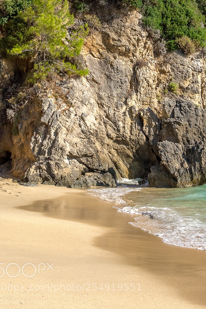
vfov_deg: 23.1
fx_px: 745
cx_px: 145
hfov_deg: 15.7
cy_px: 57
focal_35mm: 87
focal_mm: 35
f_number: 8
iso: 800
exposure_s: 1/1000
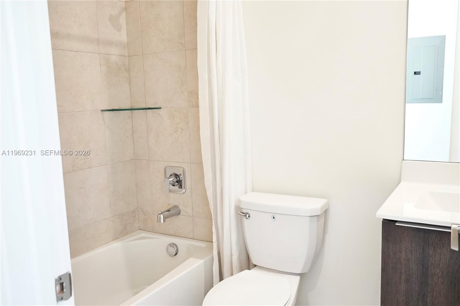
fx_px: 396
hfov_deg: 60.3
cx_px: 230
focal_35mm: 31
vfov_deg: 42.3
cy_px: 153
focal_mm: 21
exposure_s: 1/60
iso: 2500
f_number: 4
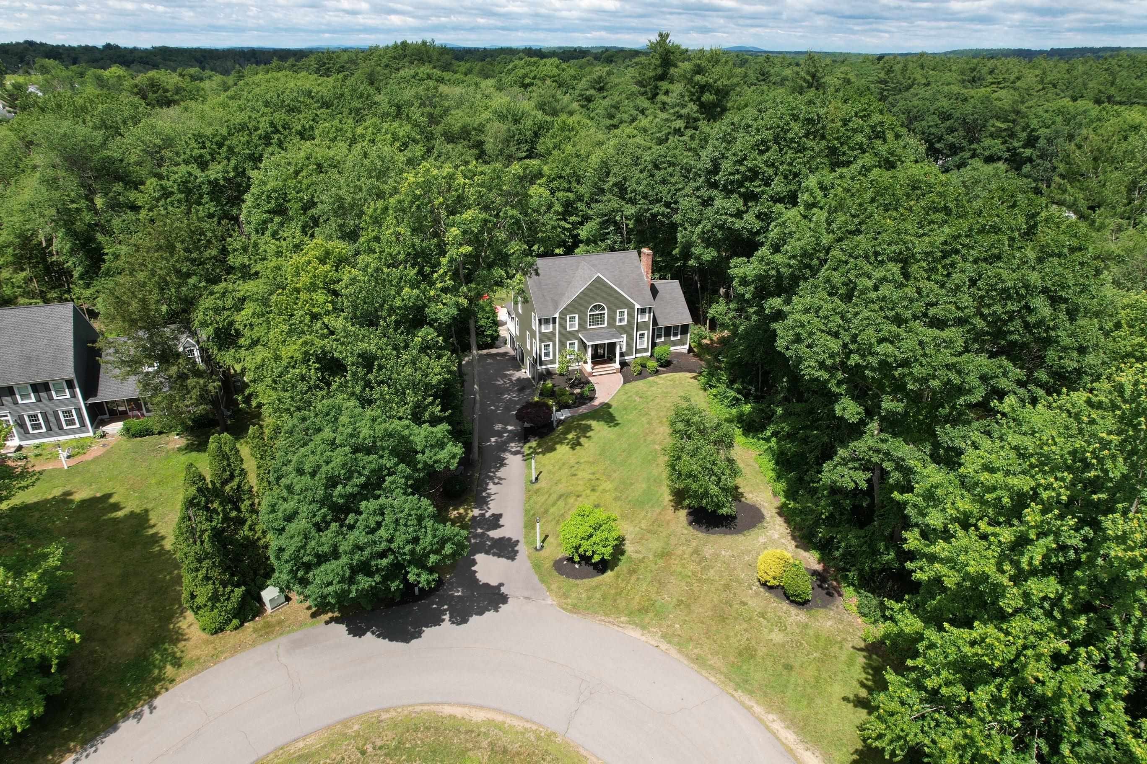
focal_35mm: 22
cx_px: 574
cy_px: 382
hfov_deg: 78.6
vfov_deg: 57.2
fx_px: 701
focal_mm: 8.38
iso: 100
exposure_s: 1/80
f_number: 2.8
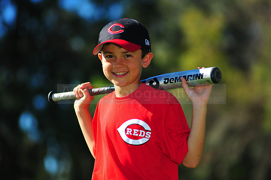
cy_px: 90
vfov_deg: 7.6
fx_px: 1354
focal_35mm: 180
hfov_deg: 11.4
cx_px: 136
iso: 200
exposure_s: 1/1600
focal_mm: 180
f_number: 3.5
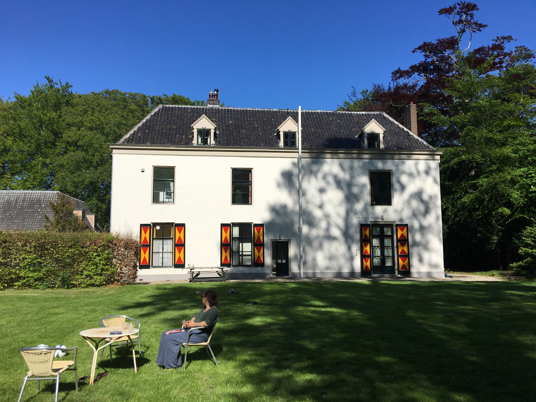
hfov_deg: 61.7
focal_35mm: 29
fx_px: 449
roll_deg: +1.1
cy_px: 201
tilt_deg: +8.2
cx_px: 268
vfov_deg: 48.2
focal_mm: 4.15
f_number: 2.2
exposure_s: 1/2653
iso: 25
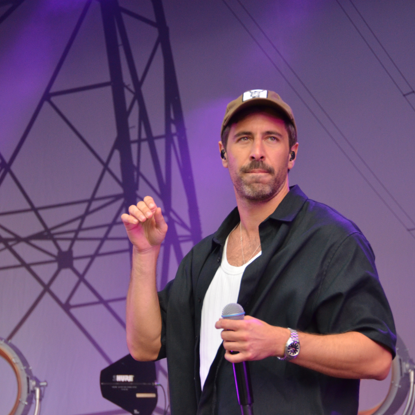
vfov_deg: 9.1
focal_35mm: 193
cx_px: 200
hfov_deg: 9.1
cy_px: 207
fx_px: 2618
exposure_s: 1/640
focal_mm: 100
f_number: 6.3
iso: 1100
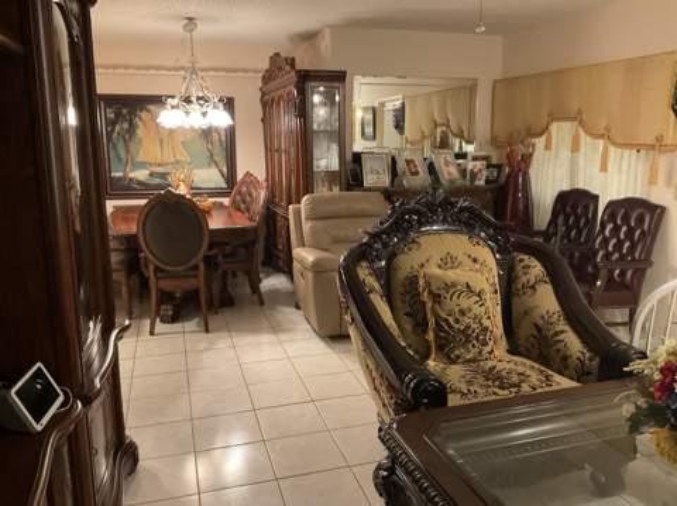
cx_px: 338
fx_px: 567
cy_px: 253
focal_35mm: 29
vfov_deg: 48.2
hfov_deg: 61.7
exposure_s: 1/30
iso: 320
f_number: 1.8
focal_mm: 3
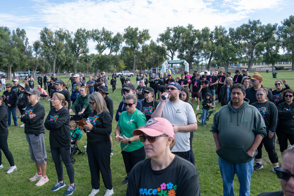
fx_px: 253
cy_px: 98
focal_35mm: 31
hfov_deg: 60.3
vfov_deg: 42.3
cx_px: 147
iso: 250
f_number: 5.6
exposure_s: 1/320
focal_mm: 31
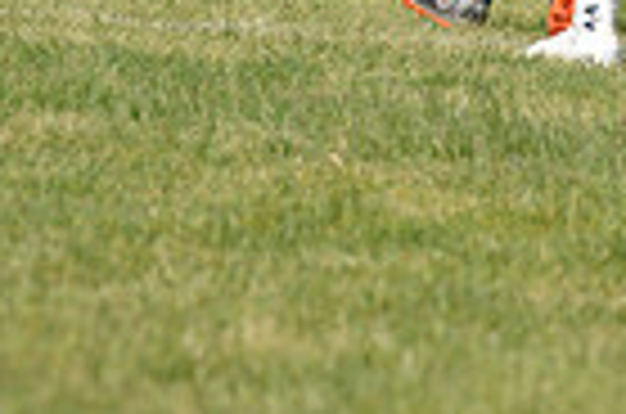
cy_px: -382
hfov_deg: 2.1
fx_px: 17419
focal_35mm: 1004
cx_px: 608
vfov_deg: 1.4
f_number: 4
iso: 640
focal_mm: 240
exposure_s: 1/5000
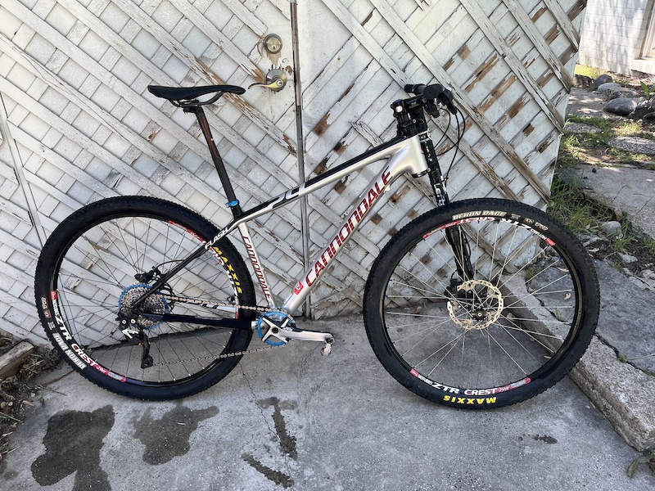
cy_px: 246
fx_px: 492
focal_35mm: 26
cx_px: 328
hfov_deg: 67.3
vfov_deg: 53.1
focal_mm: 5.1
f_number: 1.6
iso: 50
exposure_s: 1/299
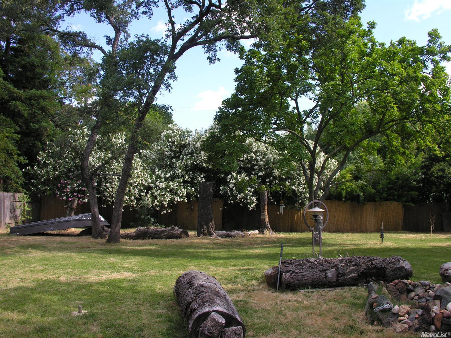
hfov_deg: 52.6
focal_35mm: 35
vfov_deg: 40.7
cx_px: 226
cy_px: 169
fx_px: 456
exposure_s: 1/130
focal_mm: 8.9
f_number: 5
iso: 50
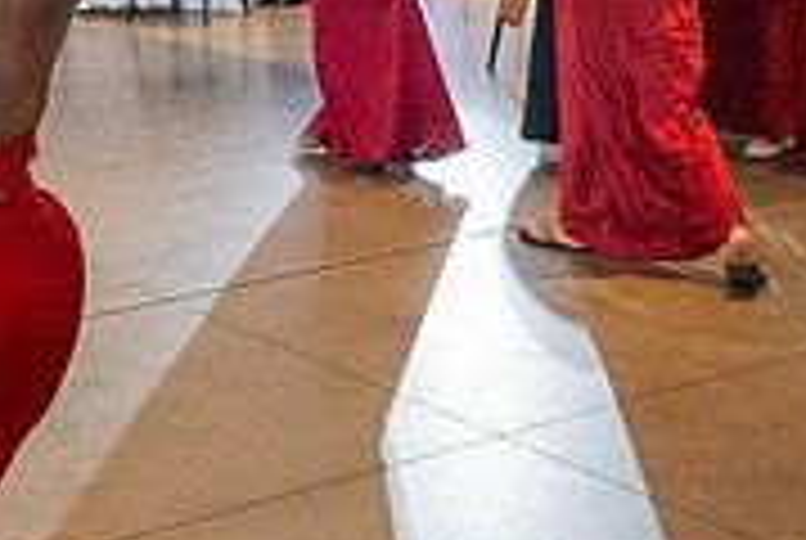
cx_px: -46
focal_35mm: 85
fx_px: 1906
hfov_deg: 22.7
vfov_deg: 15.6
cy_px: -101
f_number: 4
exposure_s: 1/200
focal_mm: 24
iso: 3200
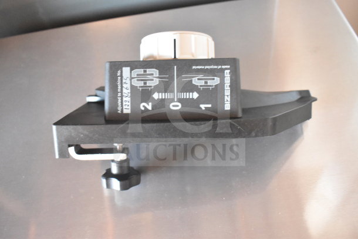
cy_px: 120
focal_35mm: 32
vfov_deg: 41.7
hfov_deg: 59.5
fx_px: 313
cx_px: 179
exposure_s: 1/30
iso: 5600
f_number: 3.8
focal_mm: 21
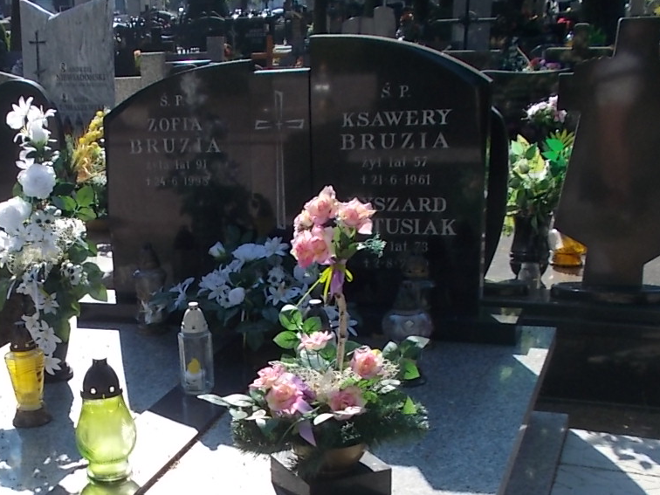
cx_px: 135
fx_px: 1049
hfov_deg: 33.9
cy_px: 409
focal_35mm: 55
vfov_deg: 26.0
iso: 80
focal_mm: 4.6
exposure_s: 1/100
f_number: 8
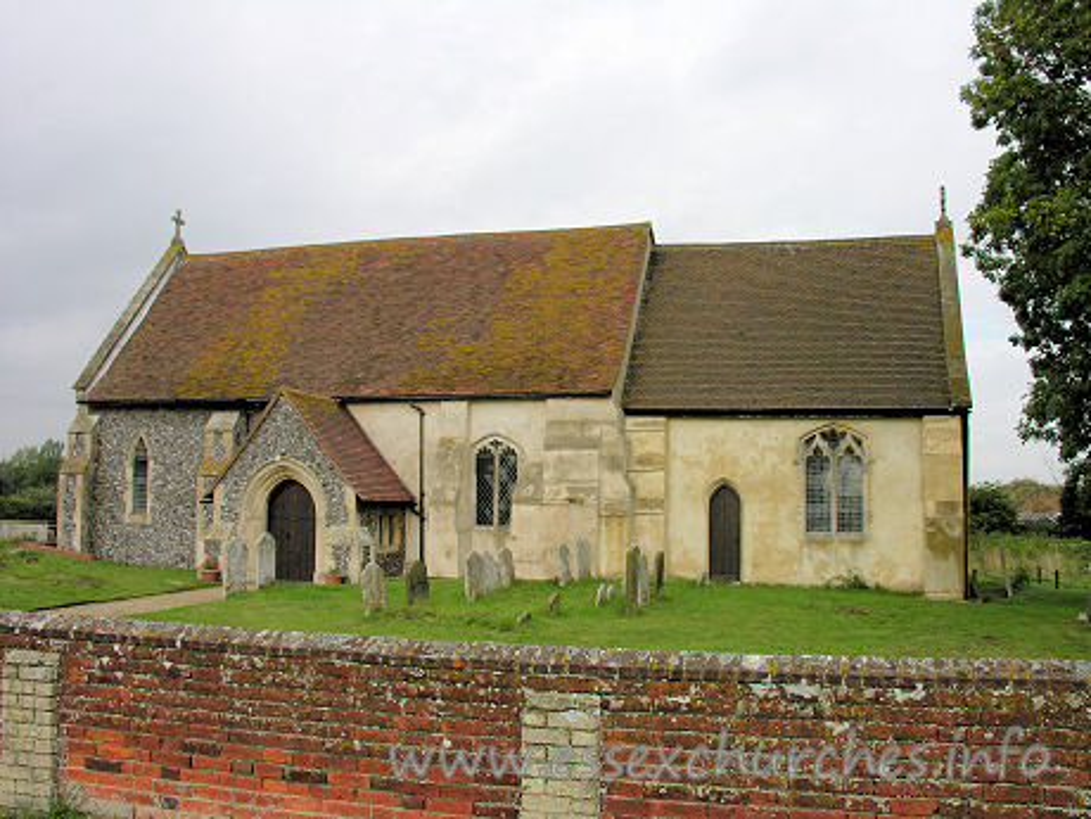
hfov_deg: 52.6
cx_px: 546
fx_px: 1103
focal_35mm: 35
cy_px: 410
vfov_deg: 40.7
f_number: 5
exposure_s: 1/229
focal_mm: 8.9
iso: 50
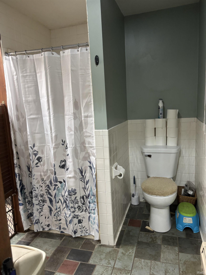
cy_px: 138
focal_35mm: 26
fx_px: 206
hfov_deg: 53.0
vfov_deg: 67.3
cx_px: 103
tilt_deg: -10.2
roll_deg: +2.9
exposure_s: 1/60
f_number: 1.6
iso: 400
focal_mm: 5.96
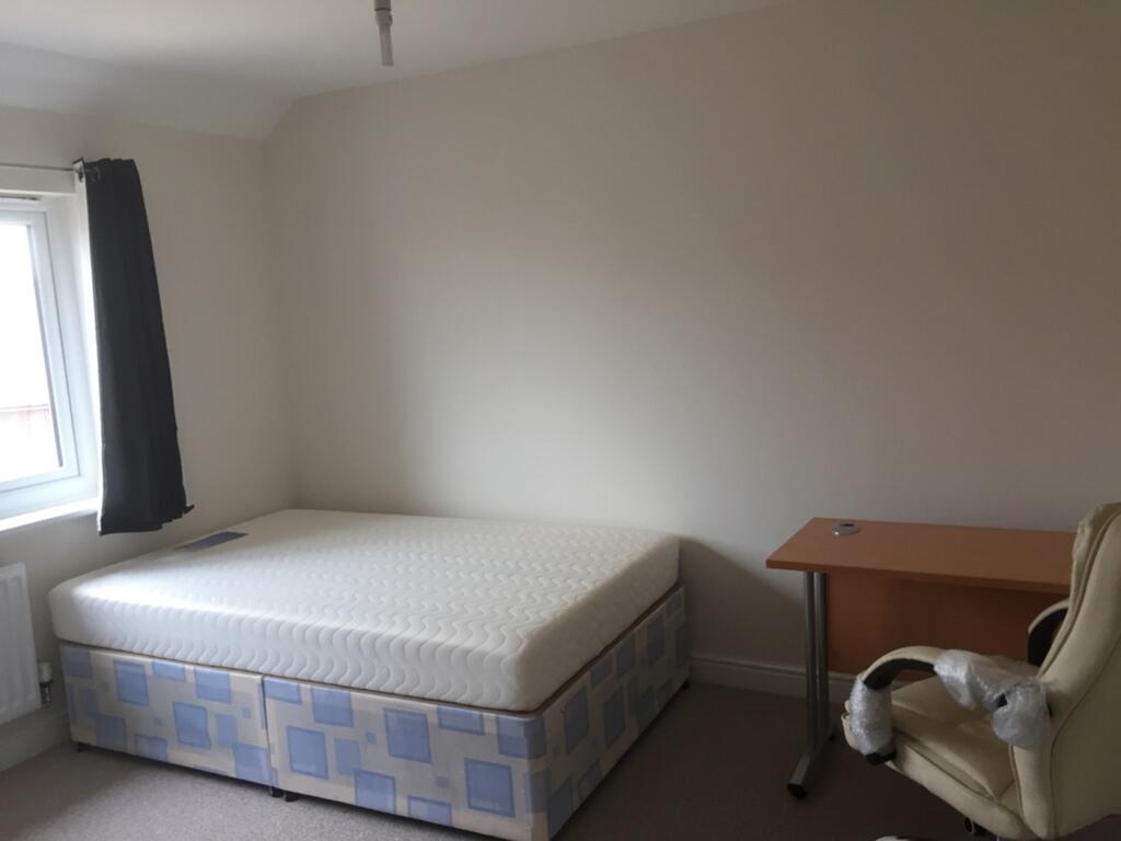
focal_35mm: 29
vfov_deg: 48.2
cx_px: 560
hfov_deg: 61.7
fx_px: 939
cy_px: 420
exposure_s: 1/33
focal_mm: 4.15
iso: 40
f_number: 2.2
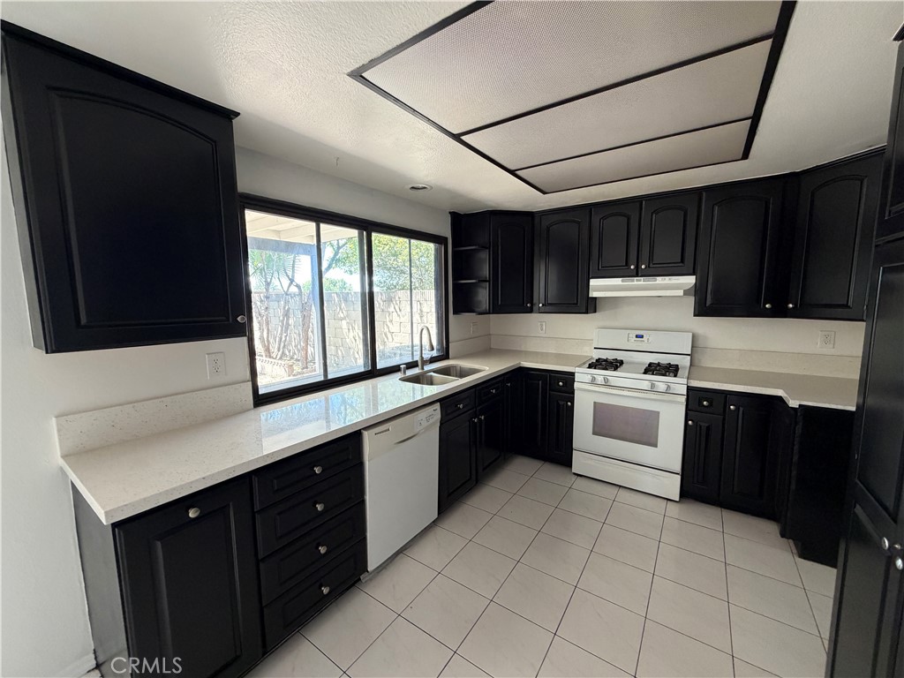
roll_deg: +0.8
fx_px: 366
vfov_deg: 85.7
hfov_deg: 102.1
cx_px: 452
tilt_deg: -7.3
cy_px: 339
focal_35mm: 14
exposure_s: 1/117
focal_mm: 2.22
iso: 320
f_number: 2.2
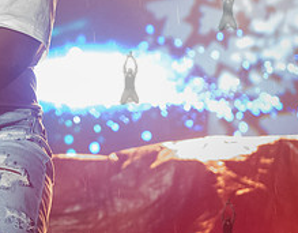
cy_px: -37
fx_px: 1372
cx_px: -80
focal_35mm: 157
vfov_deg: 9.6
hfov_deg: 12.1
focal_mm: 45
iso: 5000
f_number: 2.8
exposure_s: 1/200
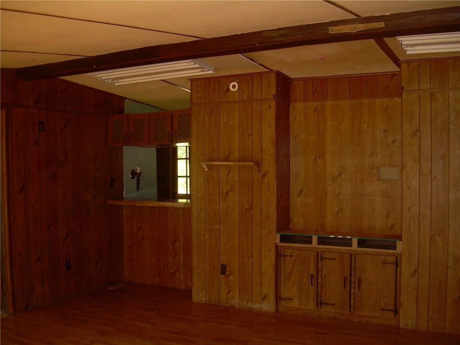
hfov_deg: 49.0
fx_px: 505
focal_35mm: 38
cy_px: 172
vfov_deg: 37.7
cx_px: 230
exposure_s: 1/60
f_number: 2.8
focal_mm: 6.3
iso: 84
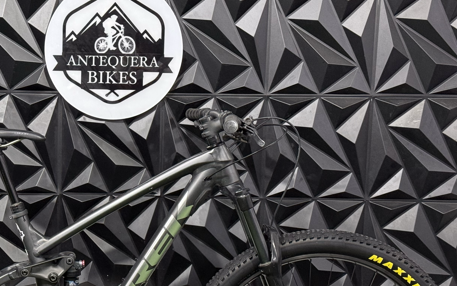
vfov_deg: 15.4
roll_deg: -1.4
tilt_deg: -9.6
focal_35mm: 84
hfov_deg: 24.3
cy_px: 235
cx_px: 97
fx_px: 1046
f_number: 1.78
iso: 250
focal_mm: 6.76
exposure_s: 1/60
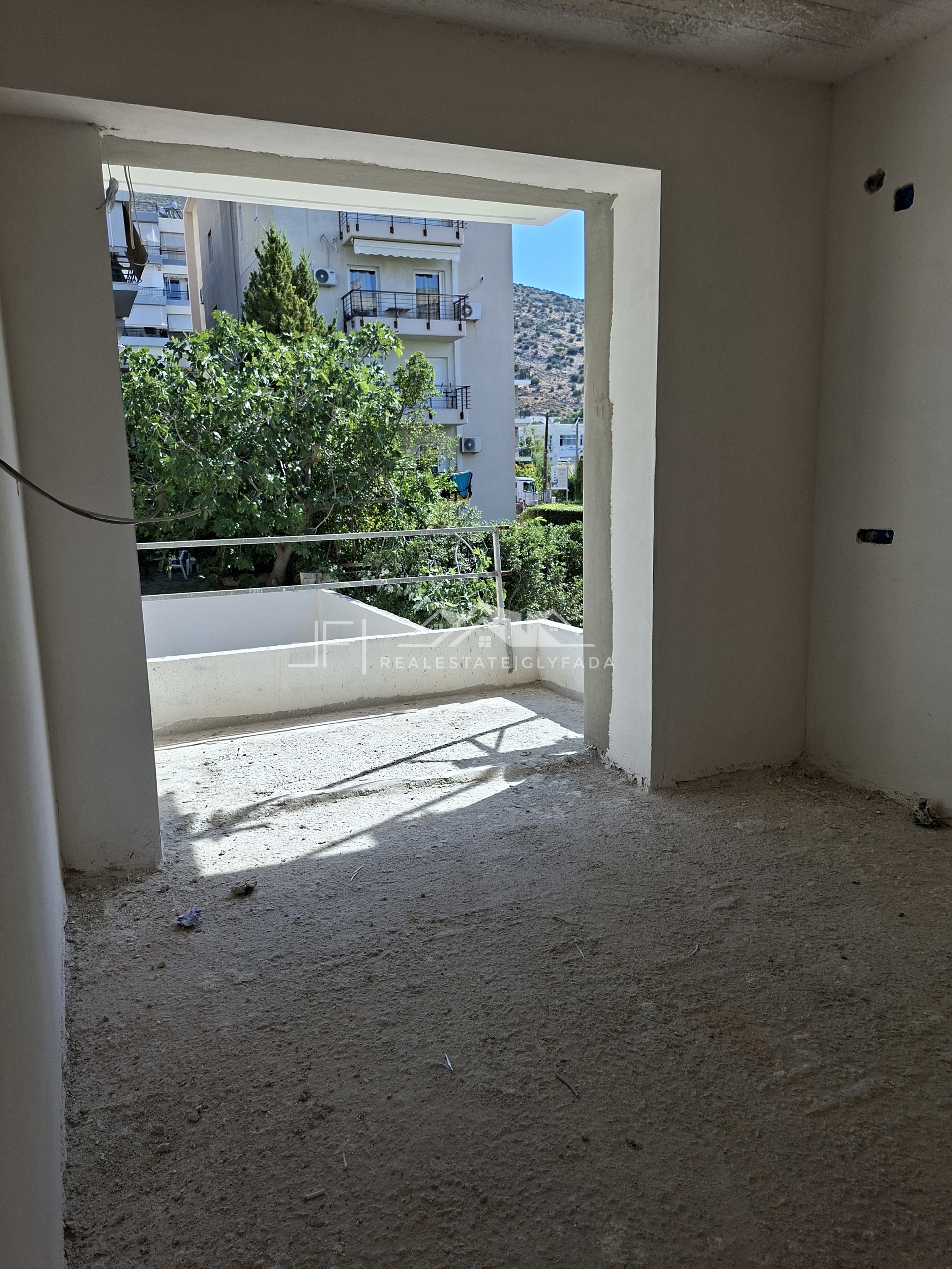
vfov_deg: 73.9
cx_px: 476
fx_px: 843
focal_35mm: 23
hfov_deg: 58.9
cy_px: 634
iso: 50
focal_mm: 5.54
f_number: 1.8
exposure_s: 1/1159
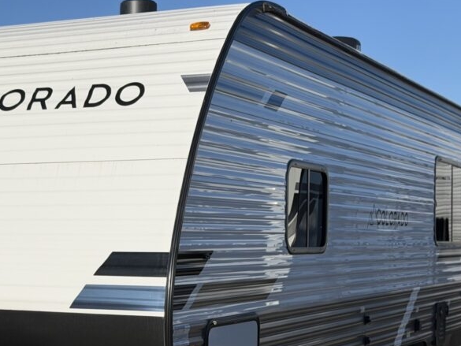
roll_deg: +0.6
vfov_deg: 17.4
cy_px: 299
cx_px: 111
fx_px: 1119
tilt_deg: -3.0
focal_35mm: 84
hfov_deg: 23.0
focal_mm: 6.76
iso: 80
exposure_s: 1/16129
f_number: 1.78
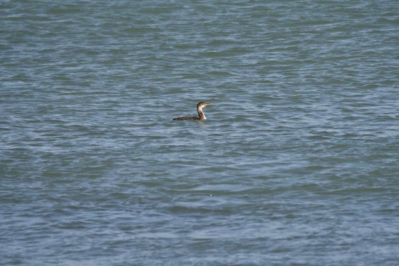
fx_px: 9974
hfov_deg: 2.3
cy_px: 133
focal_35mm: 900
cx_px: 200
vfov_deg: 1.5
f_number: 8
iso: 450
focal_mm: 600
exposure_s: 1/2000
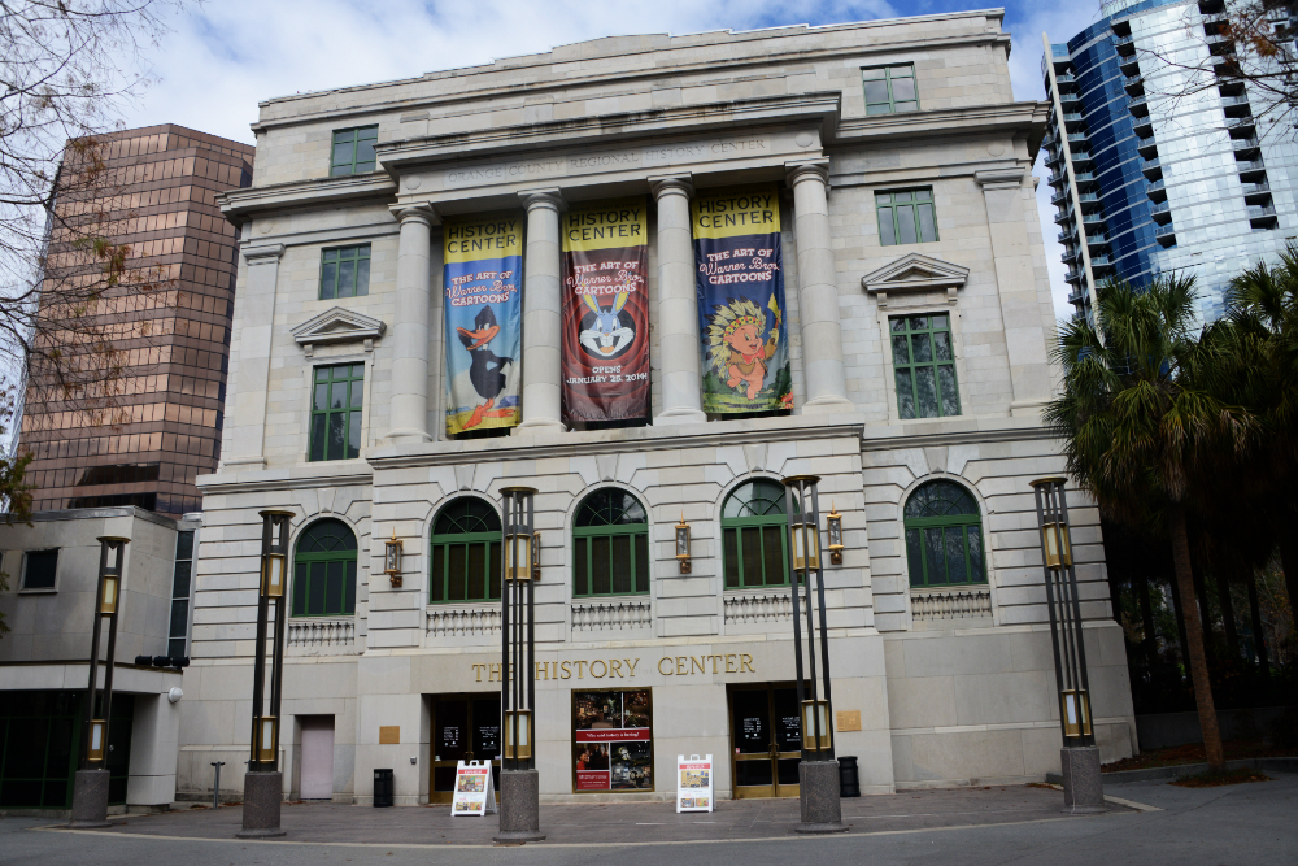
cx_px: 649
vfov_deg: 46.4
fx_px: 1010
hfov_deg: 65.5
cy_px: 433
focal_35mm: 28
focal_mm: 28
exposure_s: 1/1250
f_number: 7.1
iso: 400
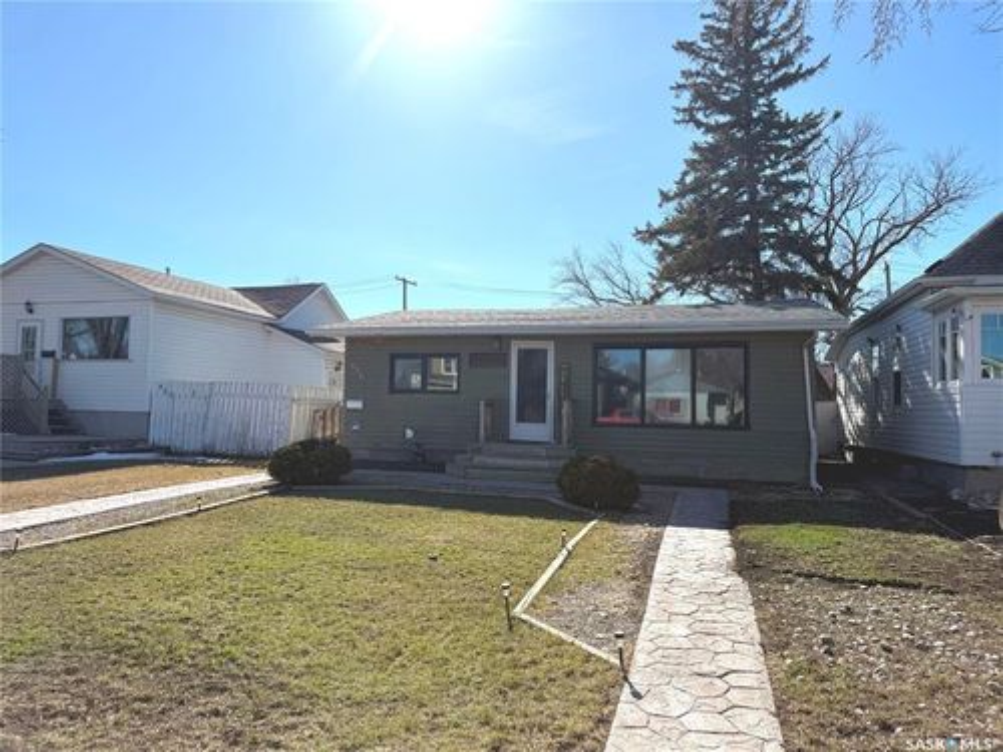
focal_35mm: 24
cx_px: 502
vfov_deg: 56.8
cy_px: 376
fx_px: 695
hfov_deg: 71.6
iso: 80
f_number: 1.78
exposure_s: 1/6173
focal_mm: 6.76
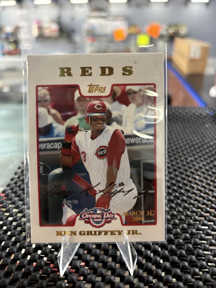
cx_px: 108
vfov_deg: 67.3
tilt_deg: -26.9
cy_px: 144
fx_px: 216
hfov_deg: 53.1
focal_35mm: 26
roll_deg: +0.5
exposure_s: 1/60
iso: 400
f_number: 1.6
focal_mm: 5.96
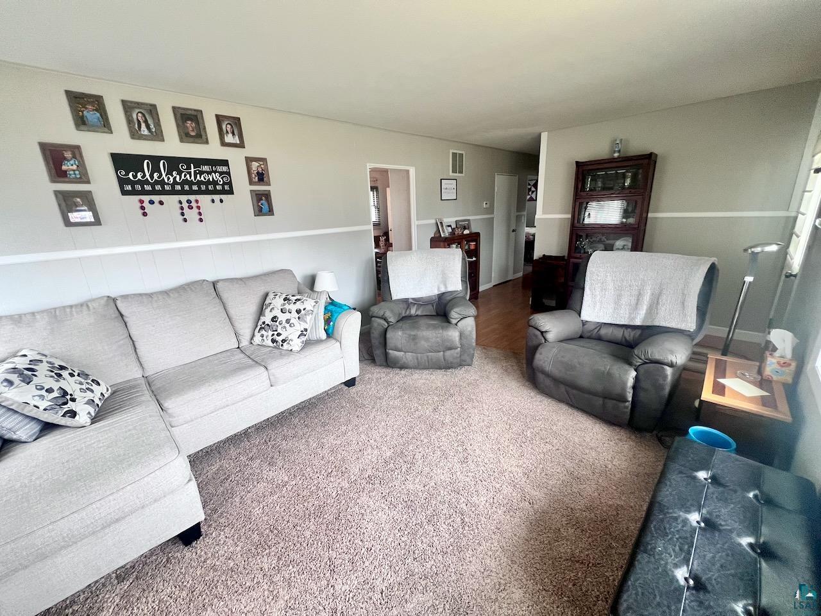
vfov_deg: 89.9
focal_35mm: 13
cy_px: 308
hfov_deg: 106.2
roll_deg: +2.4
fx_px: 308
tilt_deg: -16.2
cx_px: 410
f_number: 1.8
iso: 250
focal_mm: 1.57
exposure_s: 1/90
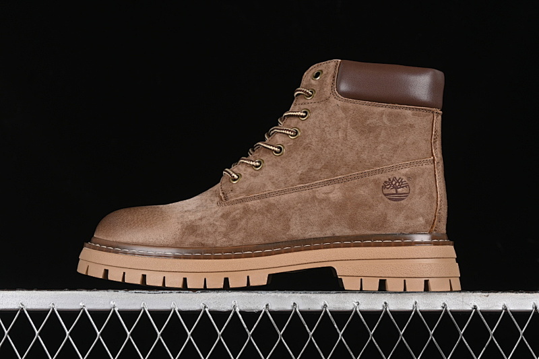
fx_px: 1123
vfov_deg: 18.2
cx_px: 270
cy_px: 180
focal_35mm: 75
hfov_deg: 27.0
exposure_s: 1/80
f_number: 7.1
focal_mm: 50
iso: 160
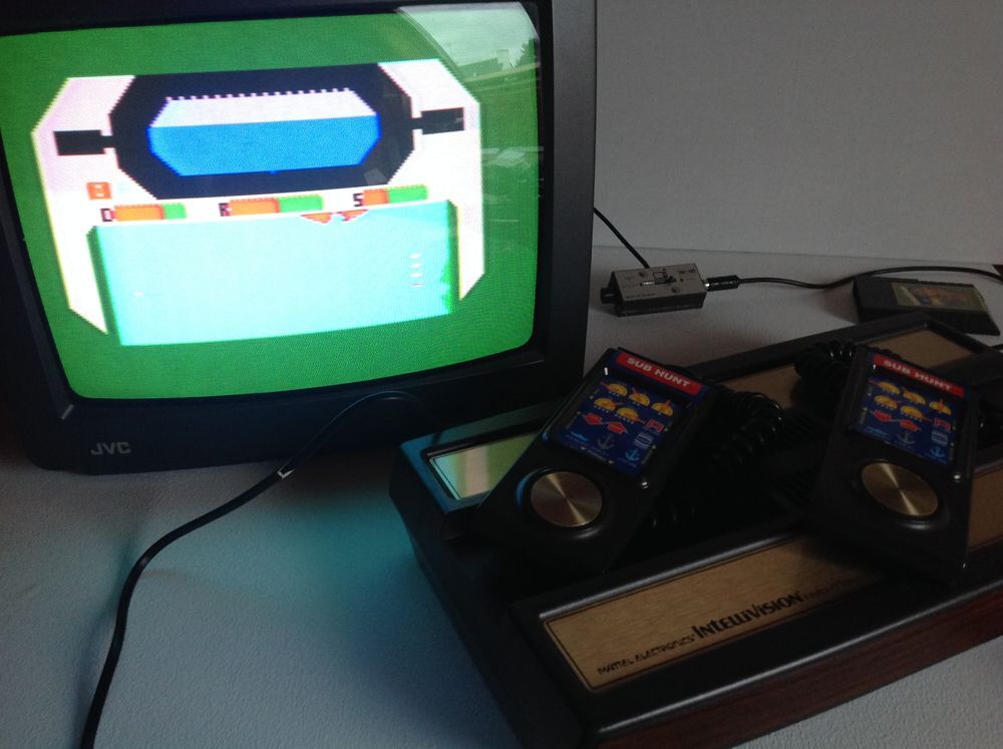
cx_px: 502
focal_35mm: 35
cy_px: 374
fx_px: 1013
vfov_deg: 40.6
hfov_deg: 52.7
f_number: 2.4
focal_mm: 4.28
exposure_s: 1/15
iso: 160
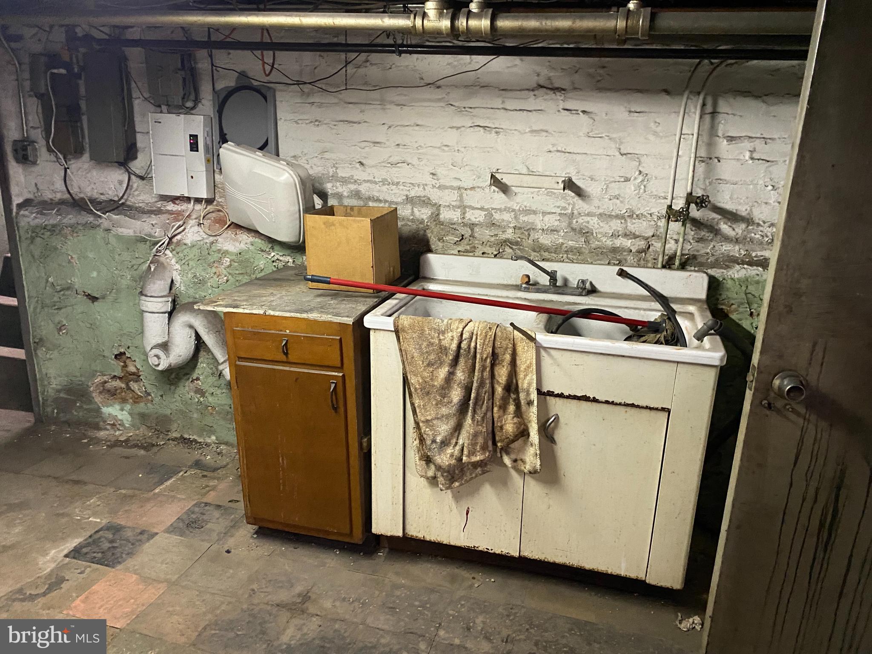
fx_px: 655
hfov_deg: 67.3
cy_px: 327
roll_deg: -1.8
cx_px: 436
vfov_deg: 53.1
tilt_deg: -17.9
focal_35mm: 26
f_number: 1.8
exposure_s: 1/30
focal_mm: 4.25
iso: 640
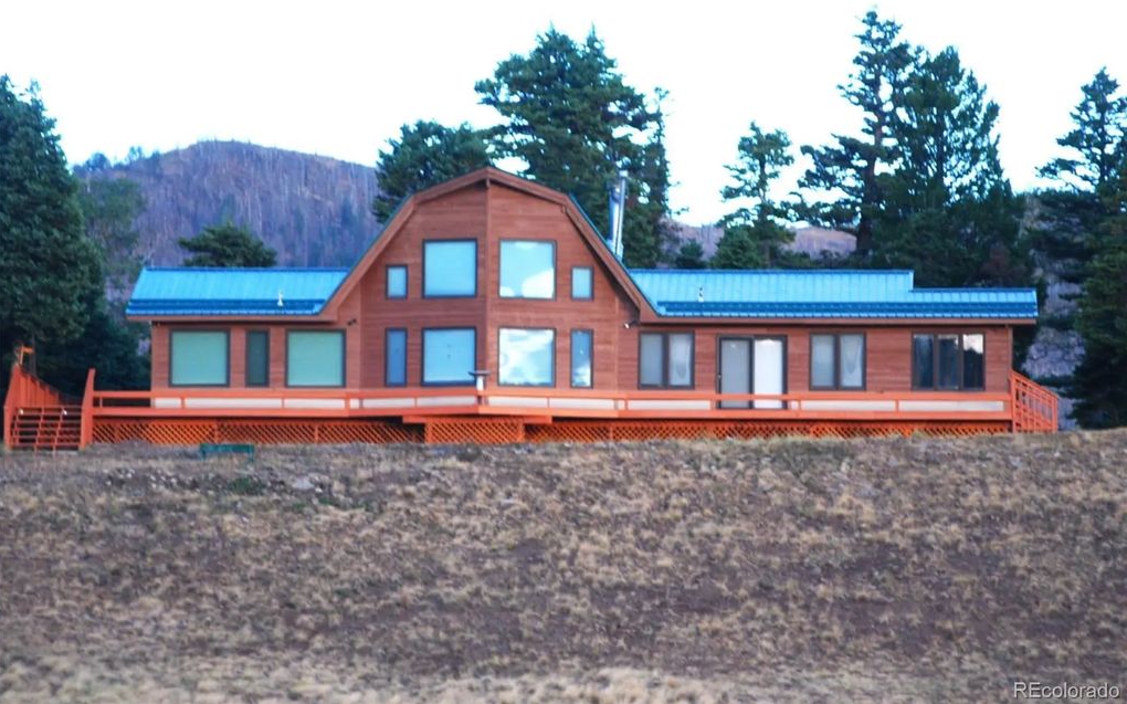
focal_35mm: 169
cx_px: 562
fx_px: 5190
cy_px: 327
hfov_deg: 12.4
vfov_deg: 7.8
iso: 320
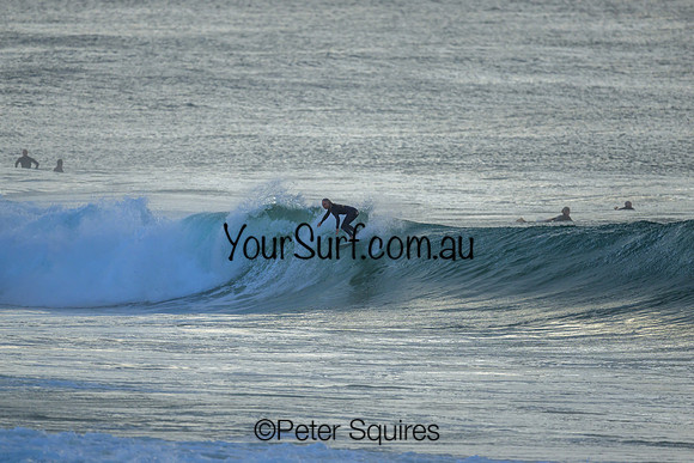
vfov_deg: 1.7
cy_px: 232
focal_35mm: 800
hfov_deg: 2.6
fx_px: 15425
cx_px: 347
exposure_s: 1/2500
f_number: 6.3
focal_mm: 800
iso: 800
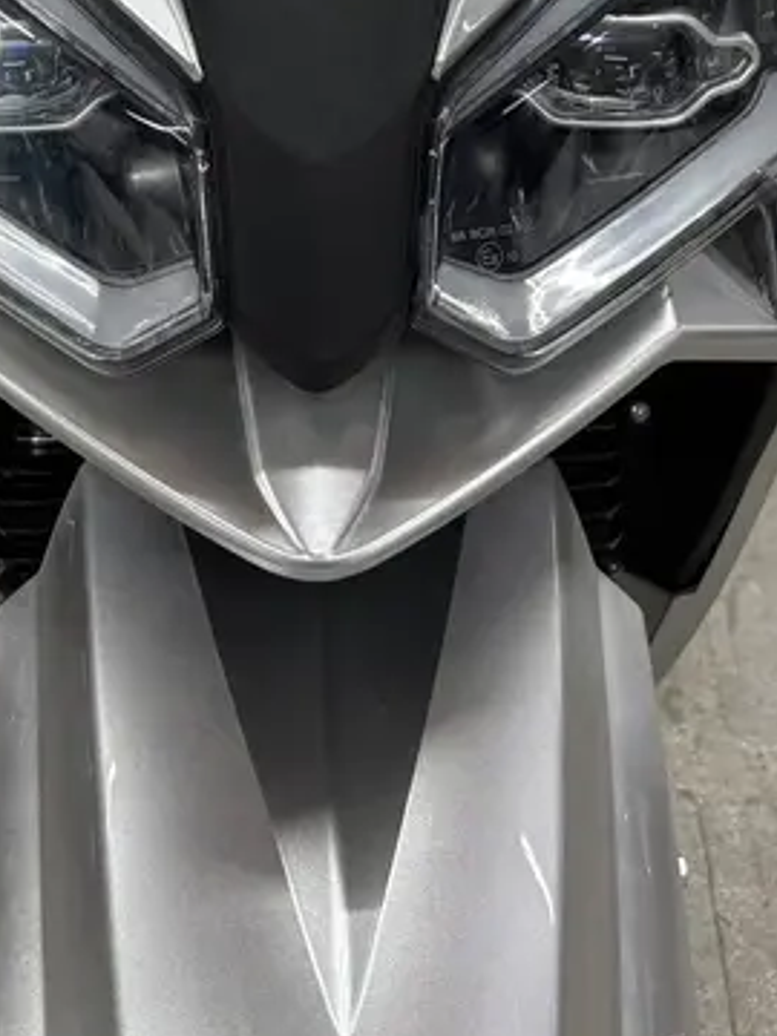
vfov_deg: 23.7
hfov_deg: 19.9
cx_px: 317
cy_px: -256
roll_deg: -1.5
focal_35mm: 74
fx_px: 2215
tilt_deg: -23.7
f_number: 1.6
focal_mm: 5.96
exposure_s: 1/50
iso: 80
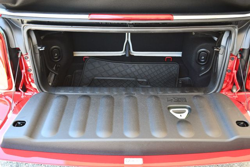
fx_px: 250
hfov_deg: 53.1
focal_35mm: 36
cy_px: 84
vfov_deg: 36.9
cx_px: 125
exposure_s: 1/200
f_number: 3.5
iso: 800
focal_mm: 18
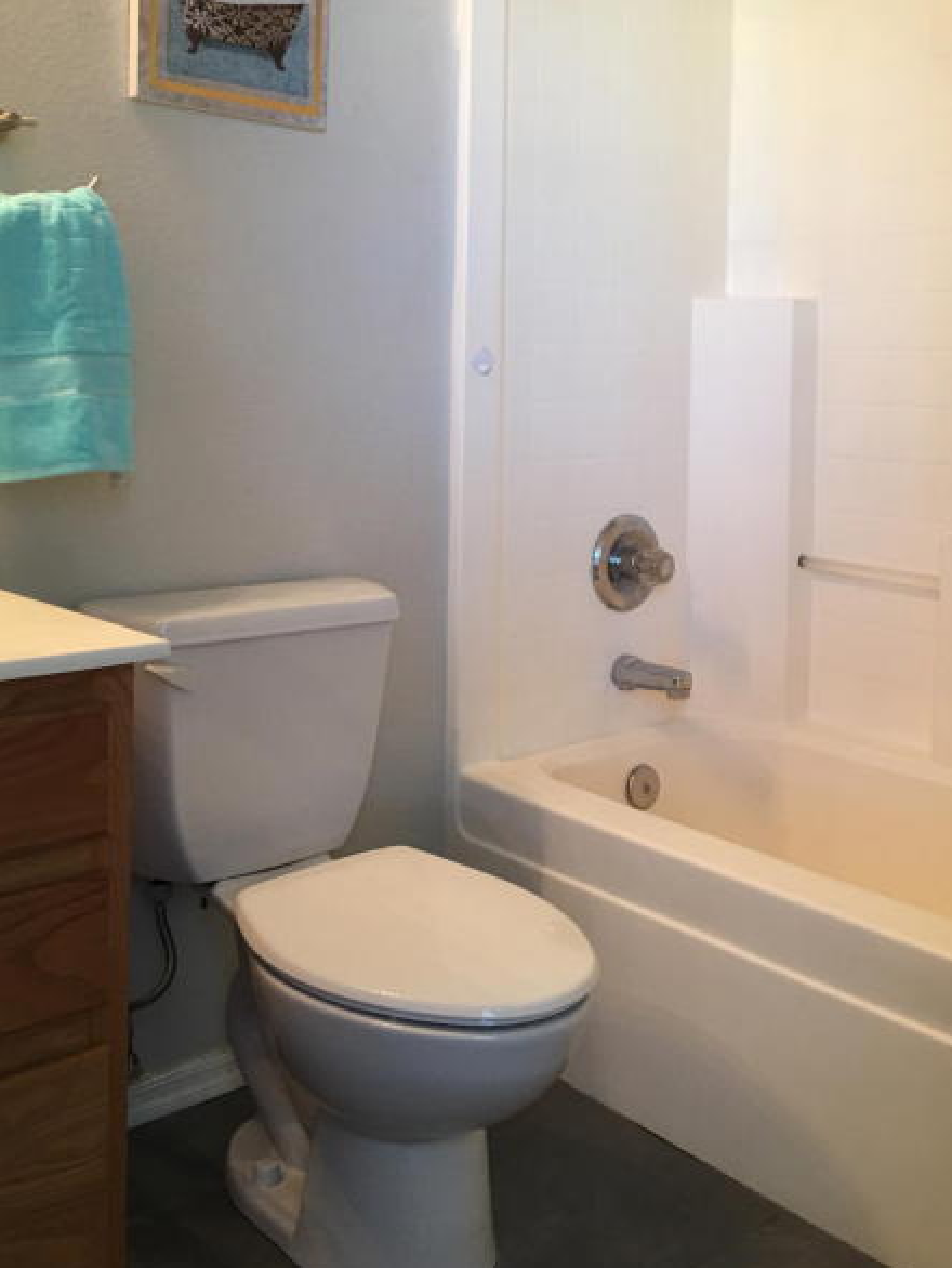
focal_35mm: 38
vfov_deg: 48.4
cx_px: 517
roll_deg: -1.0
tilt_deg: -3.3
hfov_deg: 37.7
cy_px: 465
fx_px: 1392
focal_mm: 4.15
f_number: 2.2
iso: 40
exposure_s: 1/15
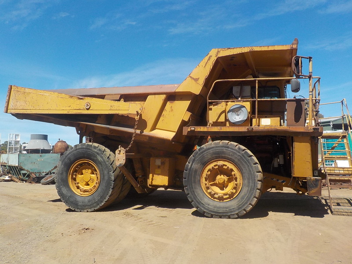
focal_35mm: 30
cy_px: 132
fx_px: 305
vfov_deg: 46.8
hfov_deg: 60.0
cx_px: 176
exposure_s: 1/1250
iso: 125
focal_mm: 4.1
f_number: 3.3
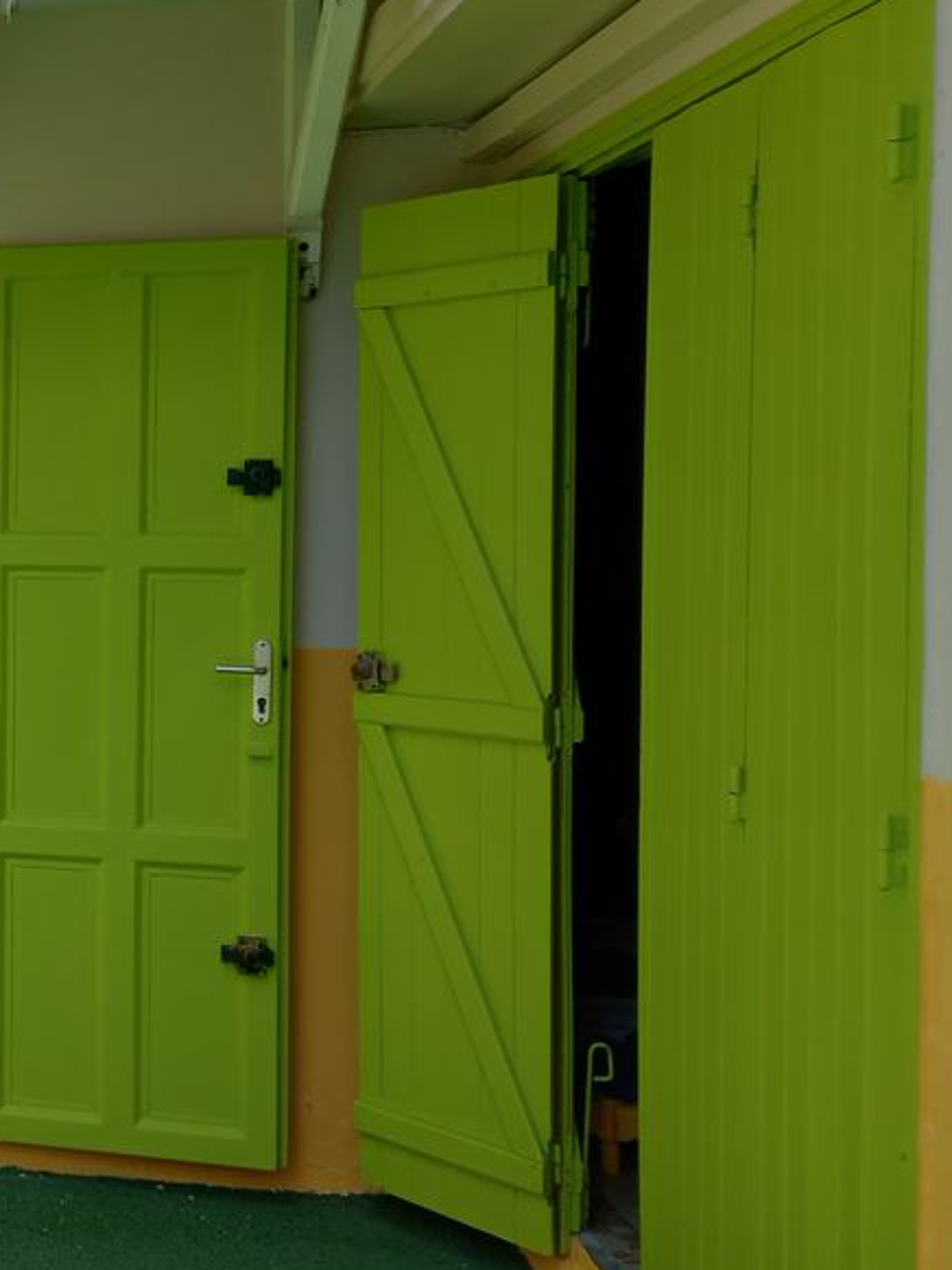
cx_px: -415
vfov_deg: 34.9
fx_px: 2018
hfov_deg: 22.5
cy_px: 565
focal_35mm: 55
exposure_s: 1/724
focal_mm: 4.6
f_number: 2
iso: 25
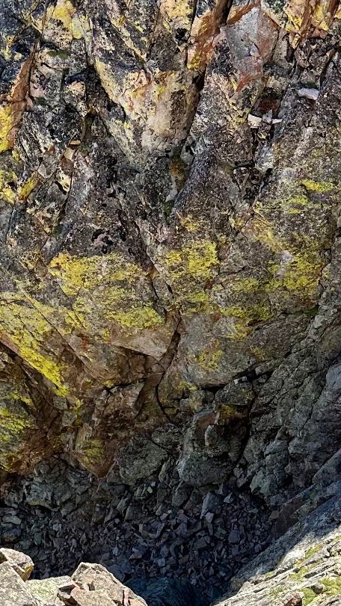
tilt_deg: -48.9
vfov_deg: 31.9
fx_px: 1061
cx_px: 25
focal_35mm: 66
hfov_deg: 17.9
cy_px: 318
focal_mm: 6.86
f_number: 1.78
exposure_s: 1/1721
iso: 80
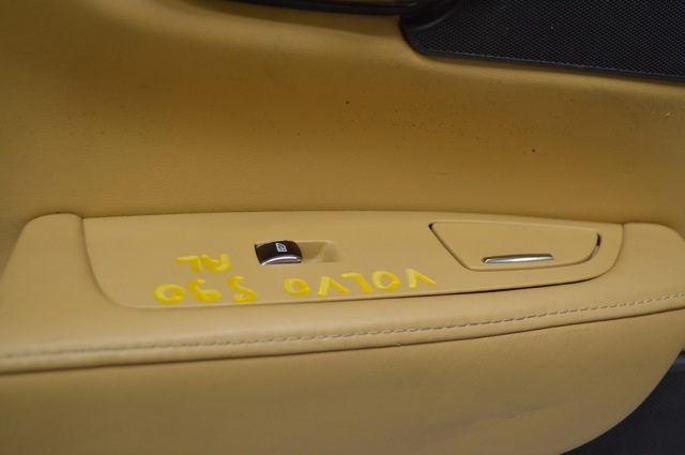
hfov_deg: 43.7
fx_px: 855
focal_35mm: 45
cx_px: 342
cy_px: 228
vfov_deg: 29.8
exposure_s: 1/40
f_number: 4.2
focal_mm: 30
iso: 400
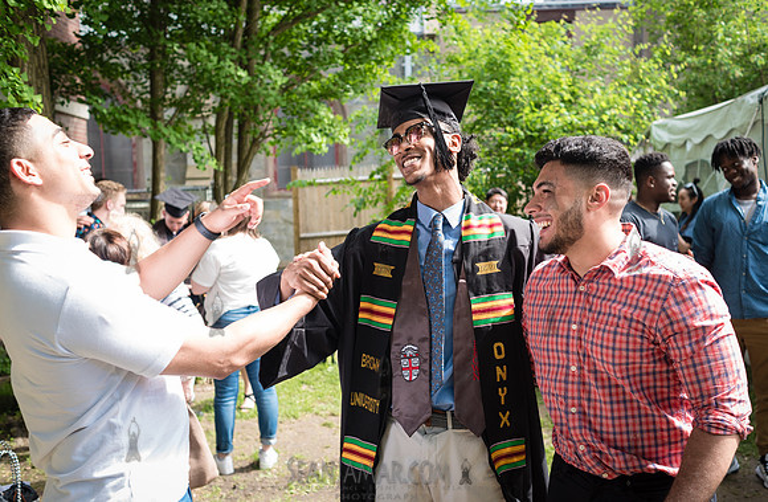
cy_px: 278
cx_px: 416
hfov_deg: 50.7
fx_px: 810
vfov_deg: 34.4
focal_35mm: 38
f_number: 4.5
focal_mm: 35
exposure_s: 1/200
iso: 250
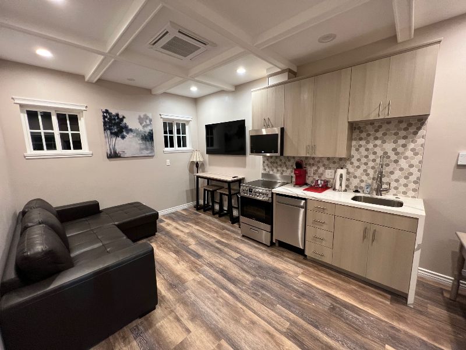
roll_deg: +1.2
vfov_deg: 89.9
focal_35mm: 13
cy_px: 175
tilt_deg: -9.6
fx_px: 175
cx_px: 233
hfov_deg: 106.2
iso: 320
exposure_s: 1/60
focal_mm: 1.57
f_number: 1.8
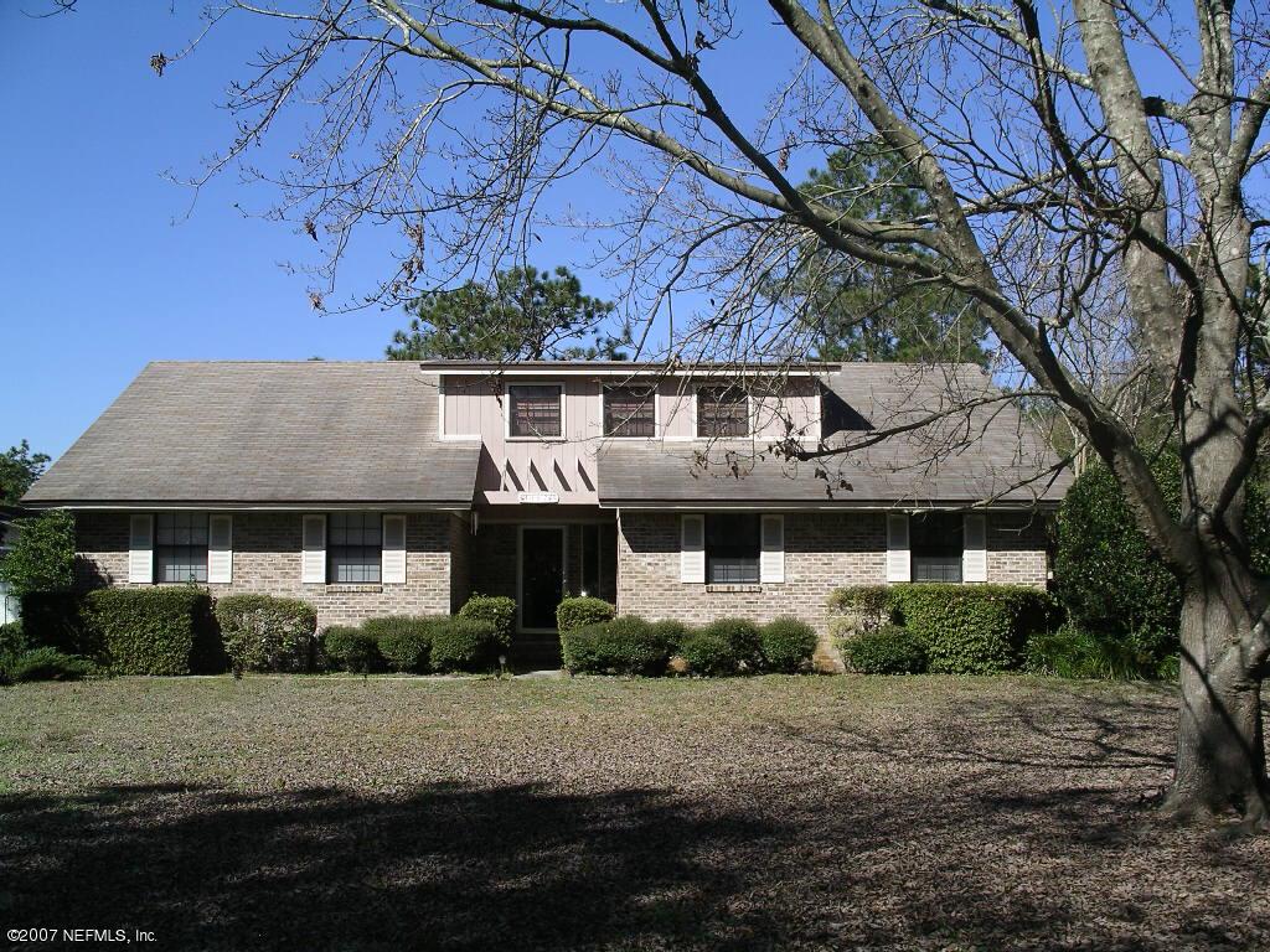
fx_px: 1357
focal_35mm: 37
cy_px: 476
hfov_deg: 50.1
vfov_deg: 38.7
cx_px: 635
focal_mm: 7.8
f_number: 5.6
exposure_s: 1/454
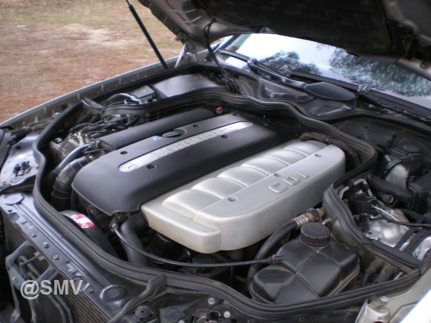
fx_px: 473
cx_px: 216
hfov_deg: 49.0
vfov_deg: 37.7
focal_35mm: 38
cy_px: 162
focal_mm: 6.3
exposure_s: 1/61.6
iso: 108
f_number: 3.1
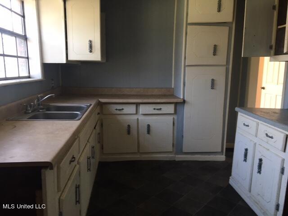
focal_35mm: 29
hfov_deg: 61.7
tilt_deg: -8.8
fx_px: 241
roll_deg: -1.8
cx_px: 144
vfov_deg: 48.2
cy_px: 108
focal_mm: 4.15
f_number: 2.2
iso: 100
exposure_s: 1/30
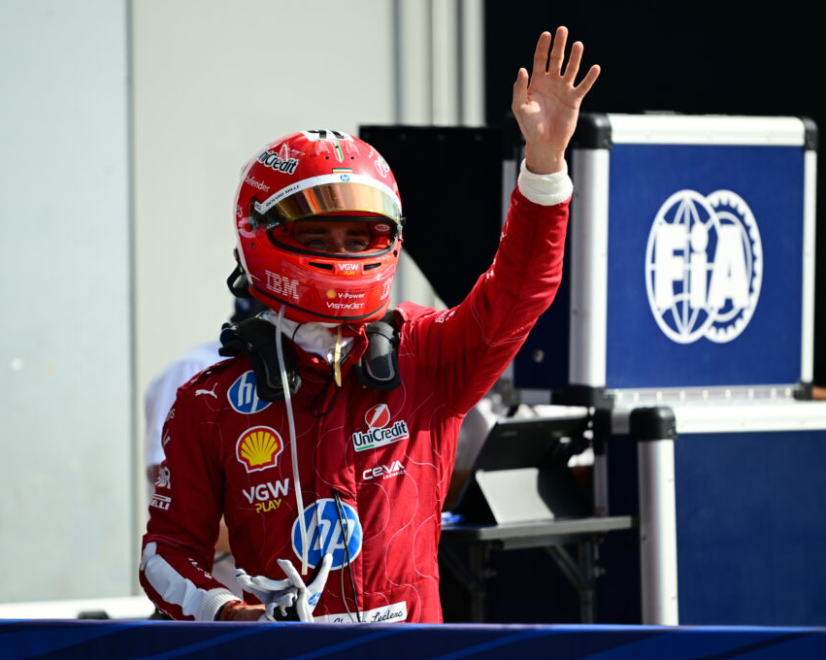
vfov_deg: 3.4
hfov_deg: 4.3
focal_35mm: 452
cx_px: 392
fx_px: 11045
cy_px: 330
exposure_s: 1/1250
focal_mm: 400
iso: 125
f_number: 2.8
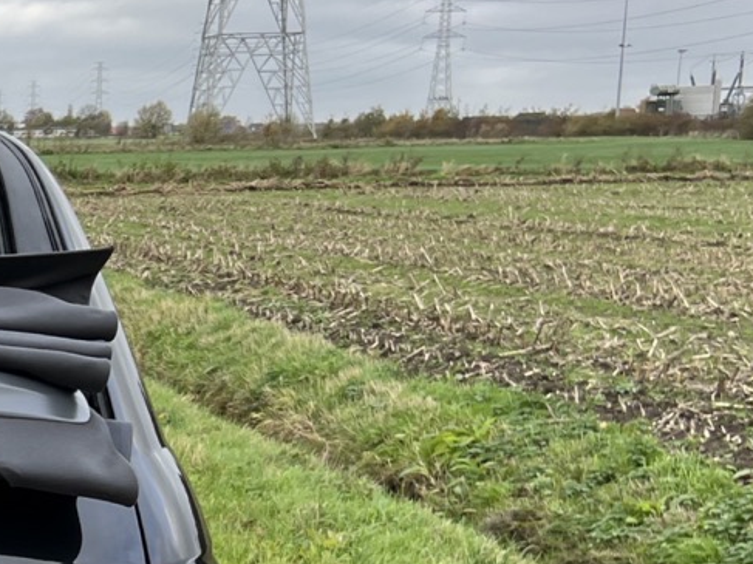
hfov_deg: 19.3
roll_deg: +1.5
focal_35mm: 91
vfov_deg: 15.8
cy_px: 601
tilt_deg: -11.4
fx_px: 1979
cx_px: -312
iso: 50
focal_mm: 5.7
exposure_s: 1/541
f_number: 1.5
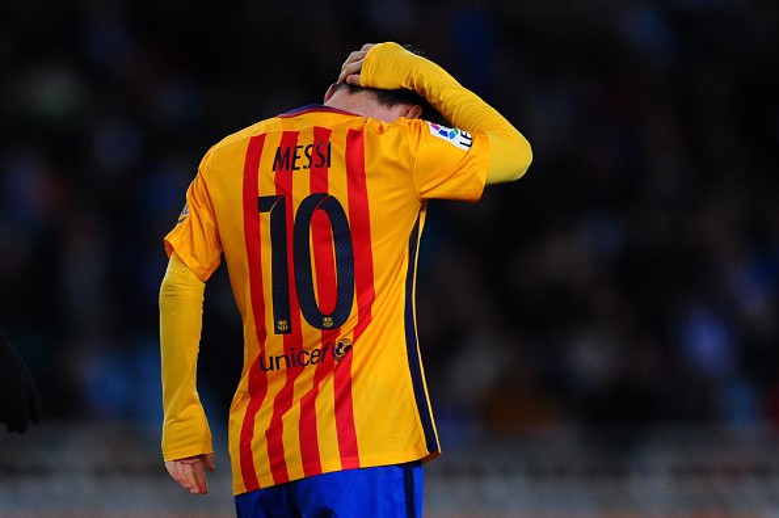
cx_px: 390
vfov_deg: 3.4
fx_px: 8648
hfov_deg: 5.2
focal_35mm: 400
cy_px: 259
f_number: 2.8
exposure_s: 1/1000
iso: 1600
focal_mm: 400
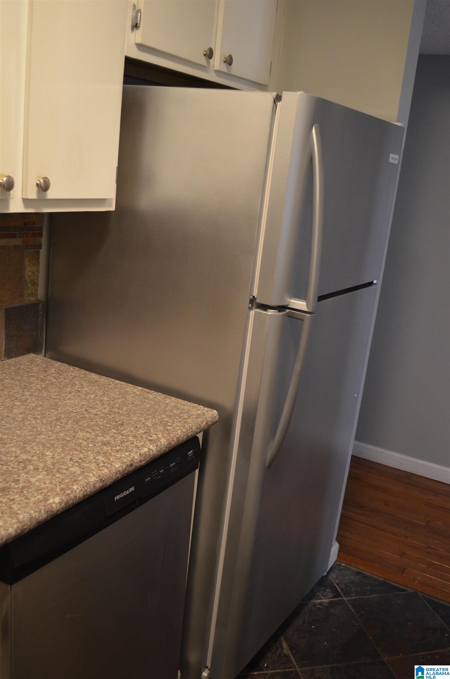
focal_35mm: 36
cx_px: 225
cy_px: 340
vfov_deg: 53.2
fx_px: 678
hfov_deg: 36.7
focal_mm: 24
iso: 1000
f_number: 4
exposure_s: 1/30
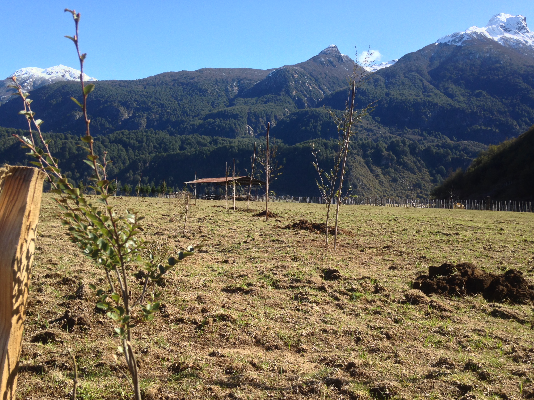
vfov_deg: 40.7
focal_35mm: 35
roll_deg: -1.7
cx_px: 253
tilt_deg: -0.2
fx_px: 540
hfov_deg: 52.6
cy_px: 211
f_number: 2.4
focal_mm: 4.12
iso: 50
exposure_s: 1/753
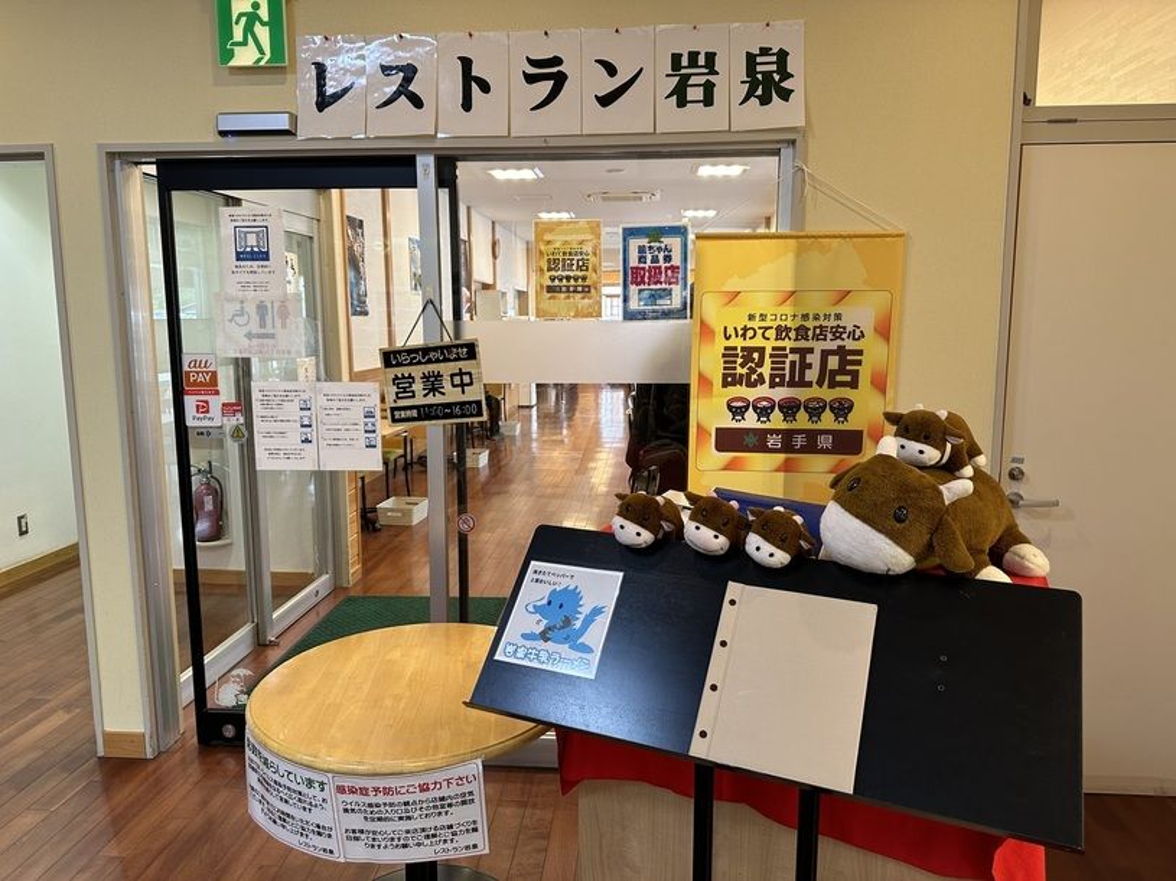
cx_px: 588
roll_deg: +0.6
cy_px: 440
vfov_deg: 56.8
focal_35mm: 24
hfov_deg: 71.6
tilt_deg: -7.5
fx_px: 815
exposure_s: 1/121
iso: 160
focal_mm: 6.86
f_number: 1.78
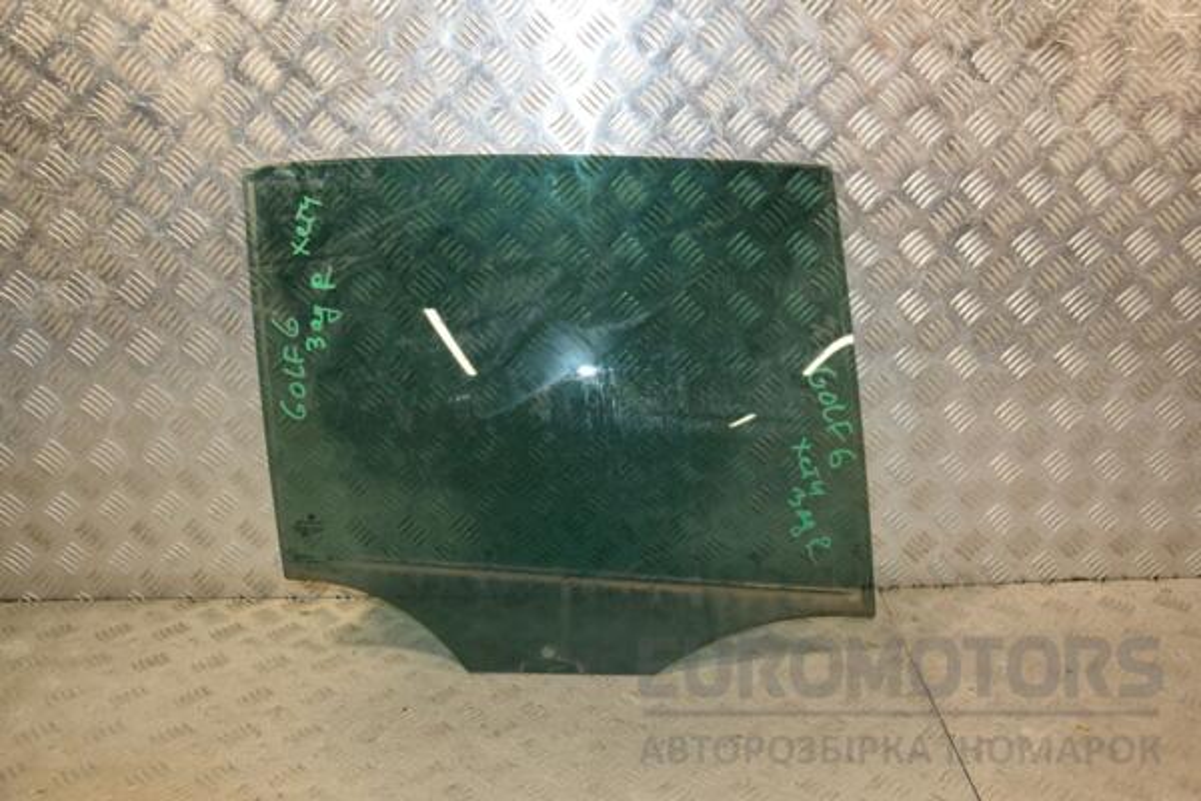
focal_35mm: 33
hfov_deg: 57.2
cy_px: 400
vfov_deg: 40.0
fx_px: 1101
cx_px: 600
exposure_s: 1/200
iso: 800
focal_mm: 22
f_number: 5
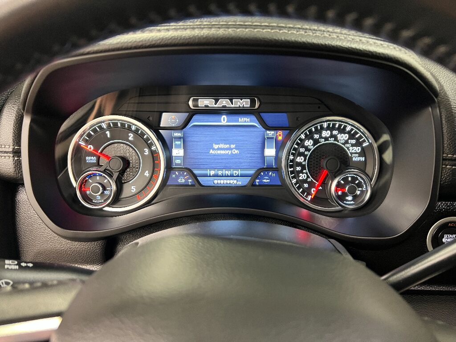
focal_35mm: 26
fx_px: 343
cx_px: 228
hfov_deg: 67.3
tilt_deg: -29.9
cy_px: 171
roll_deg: +0.1
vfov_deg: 53.1
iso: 400
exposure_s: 1/40
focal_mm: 5.7
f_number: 1.5
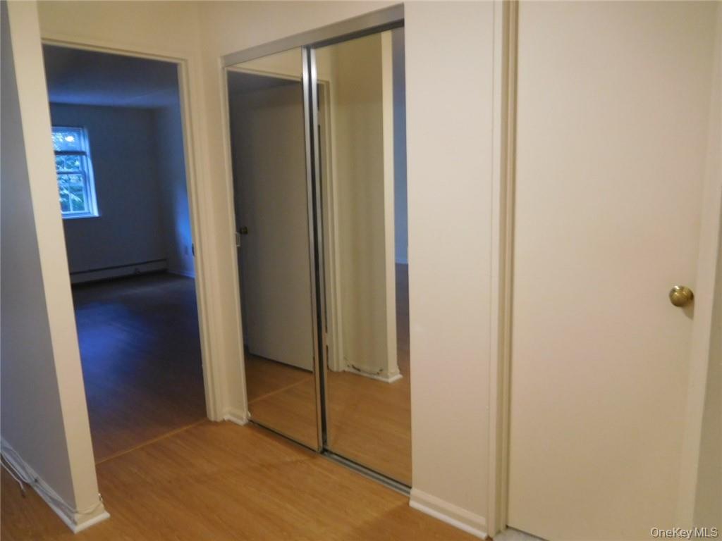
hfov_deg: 69.4
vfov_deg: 54.9
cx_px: 361
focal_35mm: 25
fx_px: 521
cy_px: 270
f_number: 3.4
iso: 250
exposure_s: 1/30
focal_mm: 4.5
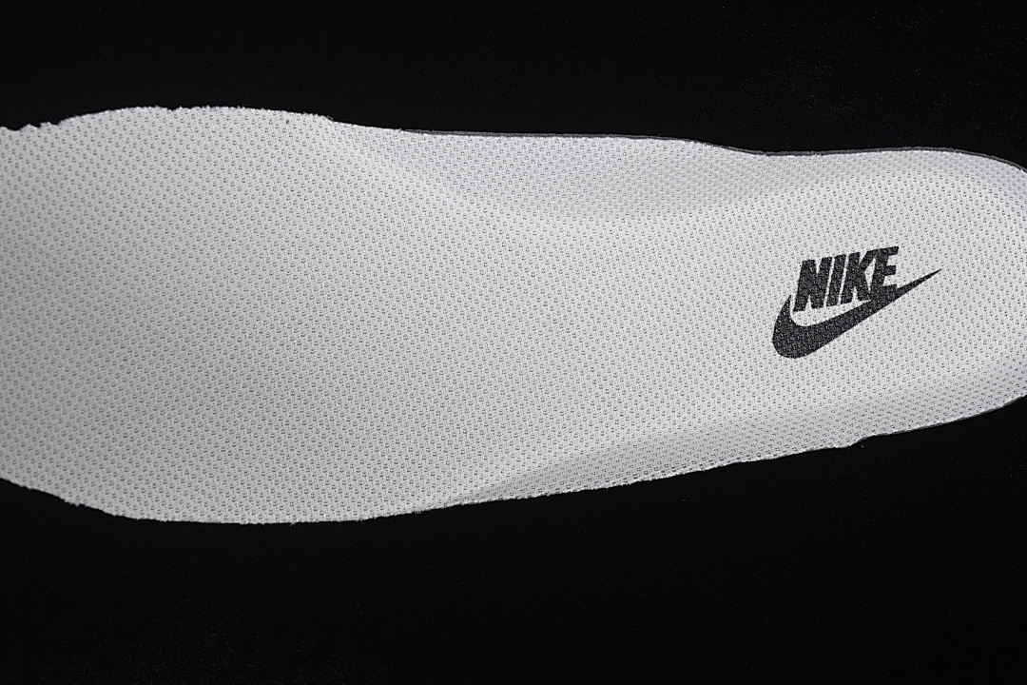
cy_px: 342
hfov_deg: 27.0
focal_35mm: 75
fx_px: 2139
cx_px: 514
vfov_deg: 18.2
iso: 160
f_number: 7.1
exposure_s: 1/80
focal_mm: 50
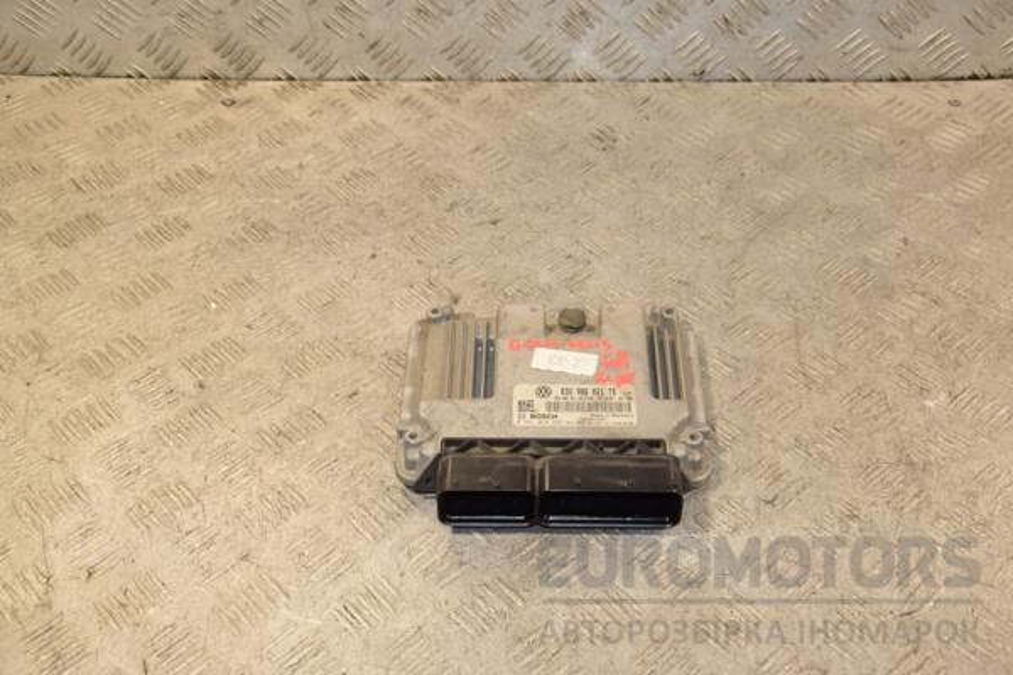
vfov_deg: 29.9
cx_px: 506
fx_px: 1266
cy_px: 338
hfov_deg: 43.6
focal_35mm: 45
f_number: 7.1
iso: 800
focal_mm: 30
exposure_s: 1/200
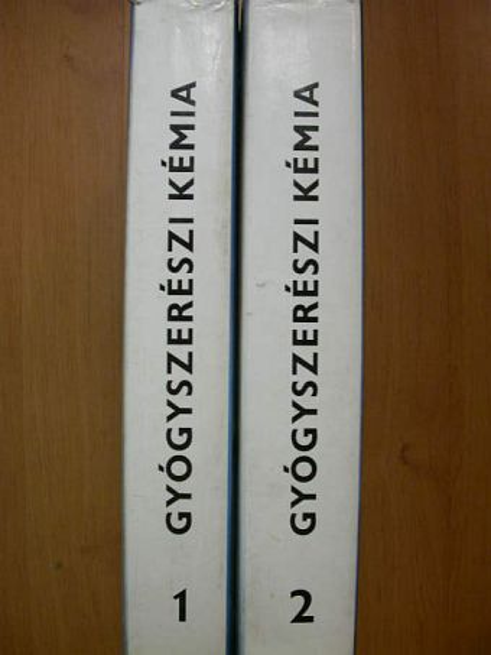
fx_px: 718
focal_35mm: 38
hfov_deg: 37.7
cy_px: 328
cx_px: 246
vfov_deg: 49.0
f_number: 3.3
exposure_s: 1/92.3
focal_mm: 7.85
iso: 100
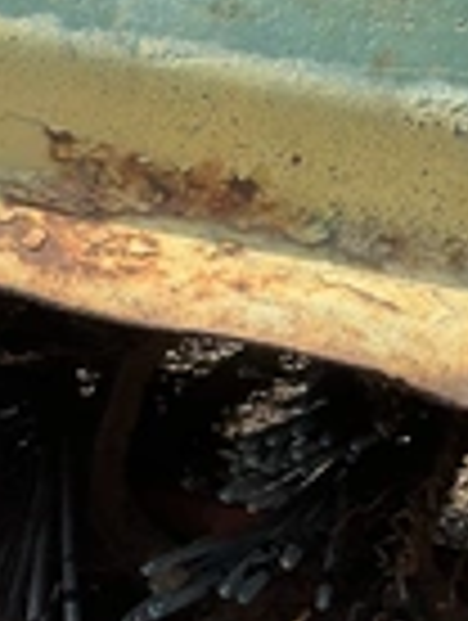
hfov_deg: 16.2
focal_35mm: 84
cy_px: 536
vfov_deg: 22.8
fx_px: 1510
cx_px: -230
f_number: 1.8
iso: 25
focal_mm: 3
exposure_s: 1/978
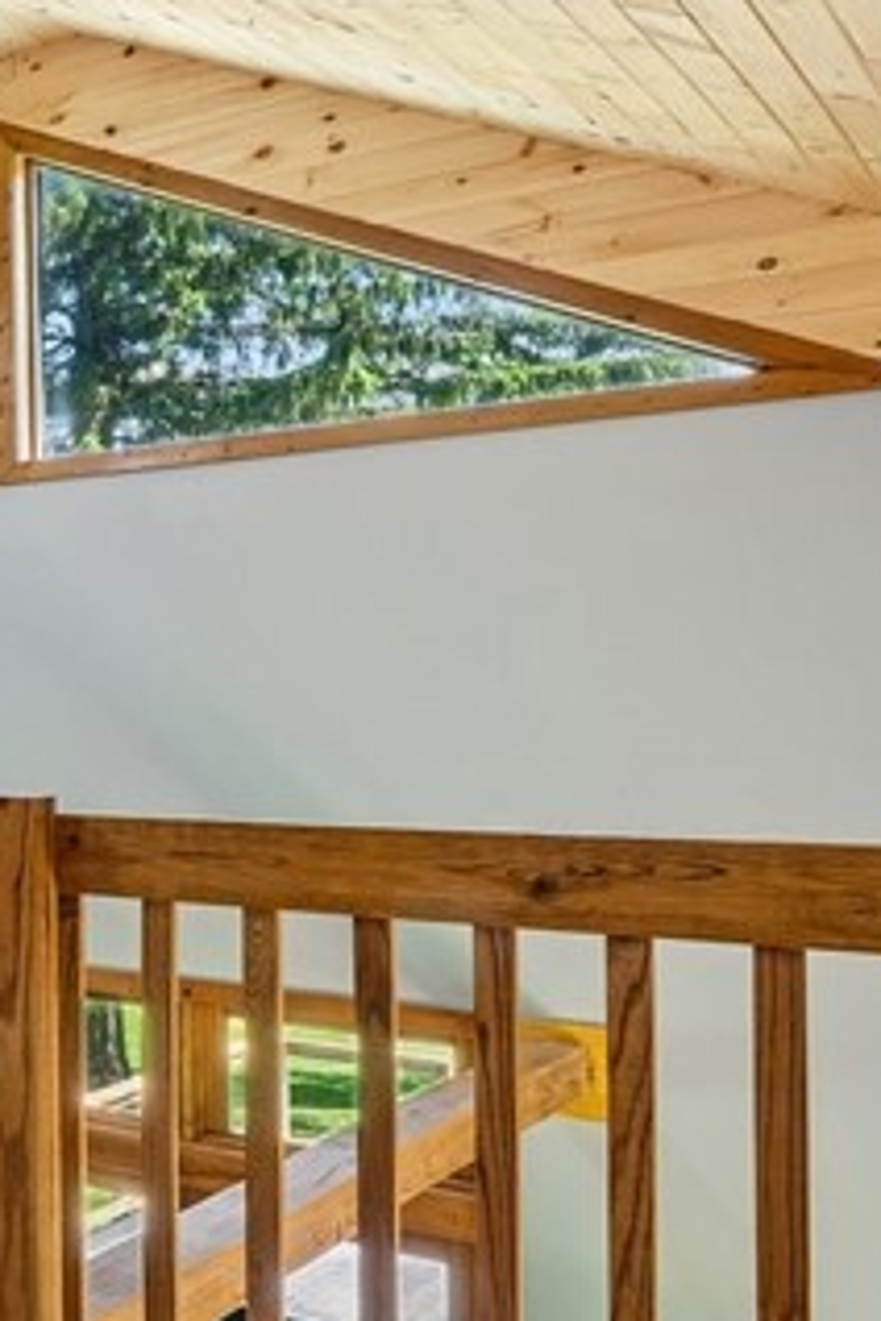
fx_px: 1505
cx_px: -860
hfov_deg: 19.4
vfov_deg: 47.0
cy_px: 829
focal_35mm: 41
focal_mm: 12
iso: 400
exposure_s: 1/6
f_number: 9
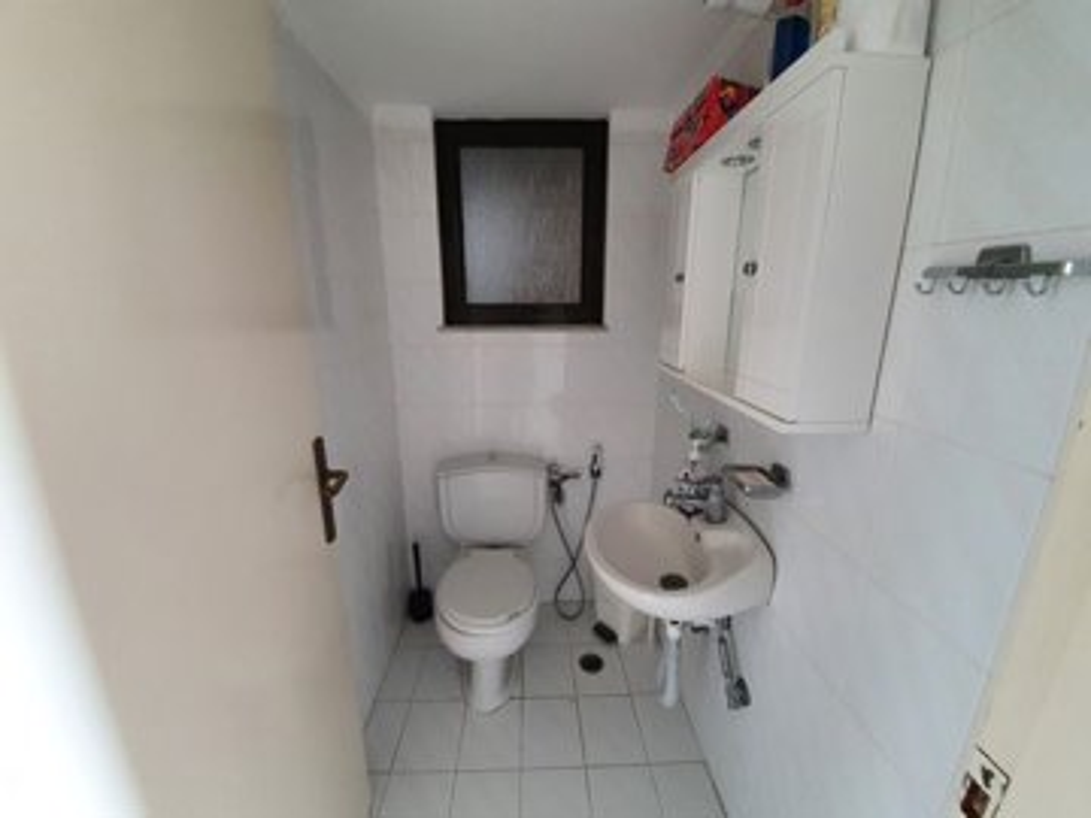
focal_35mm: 13
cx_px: 546
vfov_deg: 89.9
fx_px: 410
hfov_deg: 106.2
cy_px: 409
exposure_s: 1/50
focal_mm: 1.8
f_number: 2.2
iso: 400
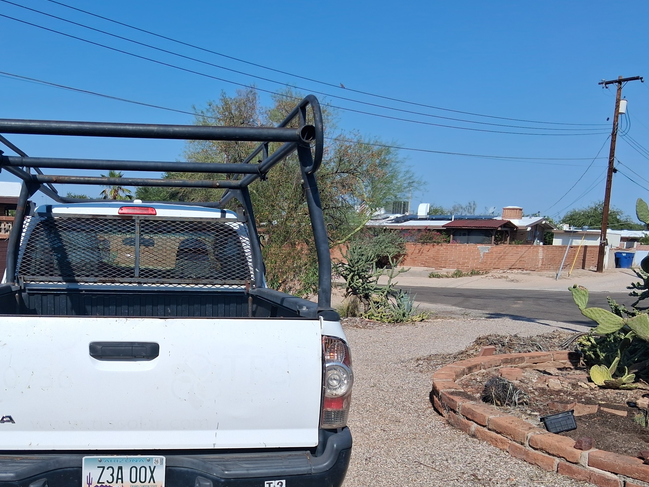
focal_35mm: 39
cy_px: 353
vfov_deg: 36.1
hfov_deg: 46.9
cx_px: 202
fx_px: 731
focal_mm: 3.98
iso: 25
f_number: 1.8
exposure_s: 1/1129
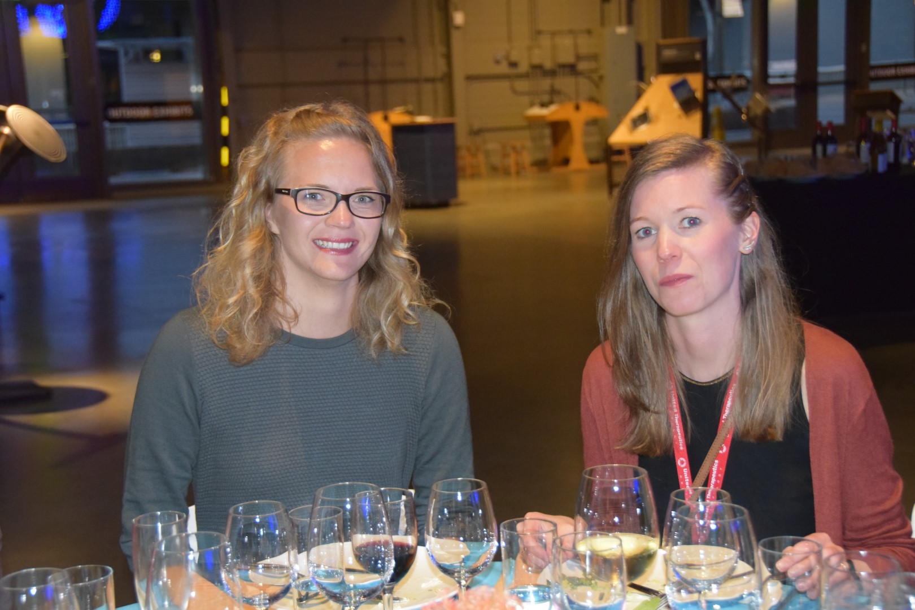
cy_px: 305
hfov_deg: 31.9
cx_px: 458
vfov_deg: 21.6
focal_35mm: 63
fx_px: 1601
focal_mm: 42
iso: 3200
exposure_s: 1/60
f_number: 4.5
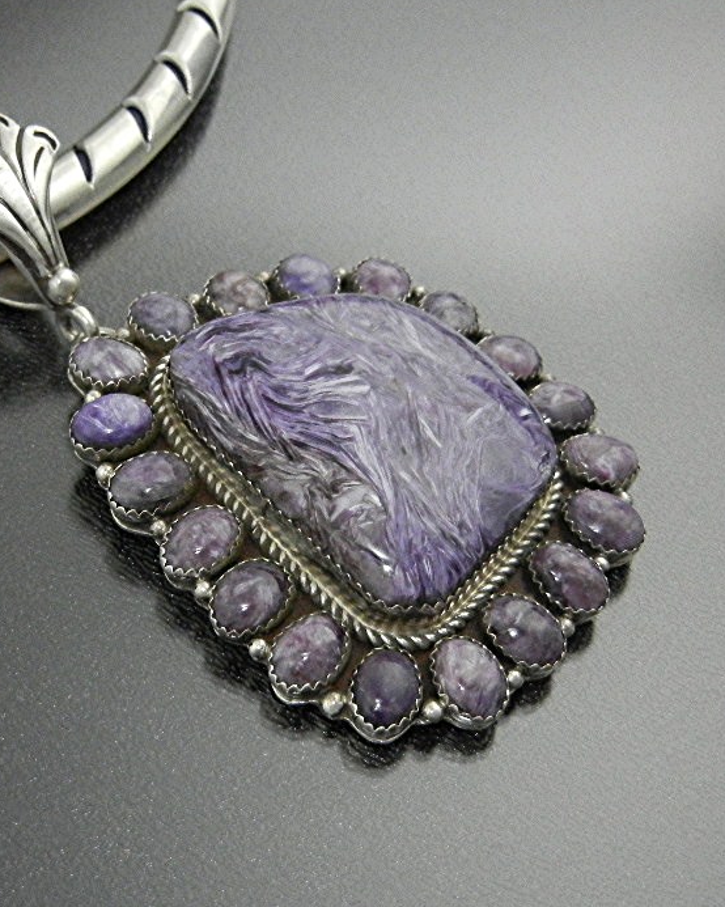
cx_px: 205
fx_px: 2012
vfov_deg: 25.4
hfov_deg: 20.3
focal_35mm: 75
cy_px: 427
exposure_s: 1/30
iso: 800
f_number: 7.8
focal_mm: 9.3
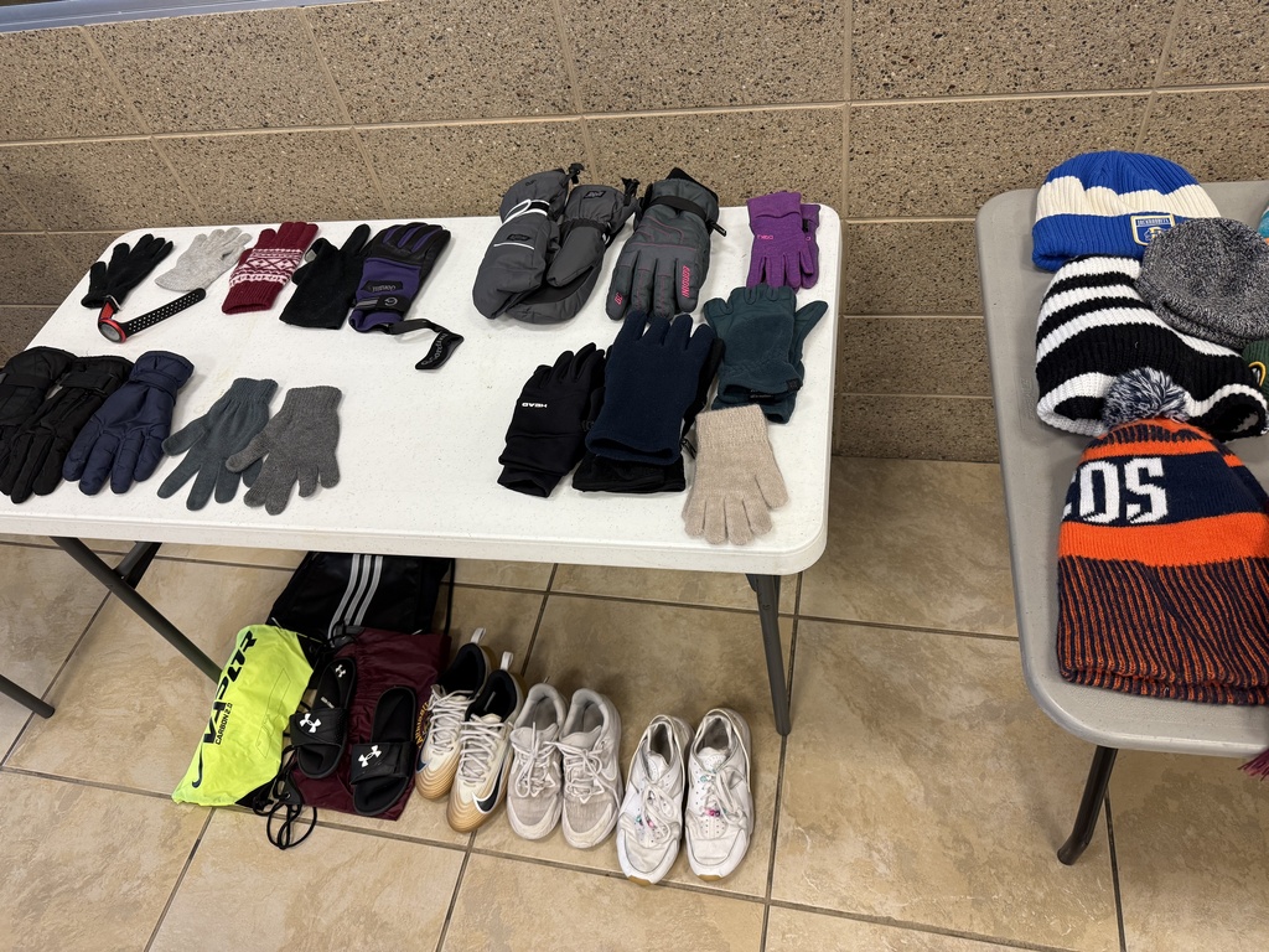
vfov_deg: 56.8
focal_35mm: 24
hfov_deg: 71.6
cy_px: 476
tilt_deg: -50.1
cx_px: 634
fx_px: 880
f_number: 1.78
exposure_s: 1/111
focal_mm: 6.76
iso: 200
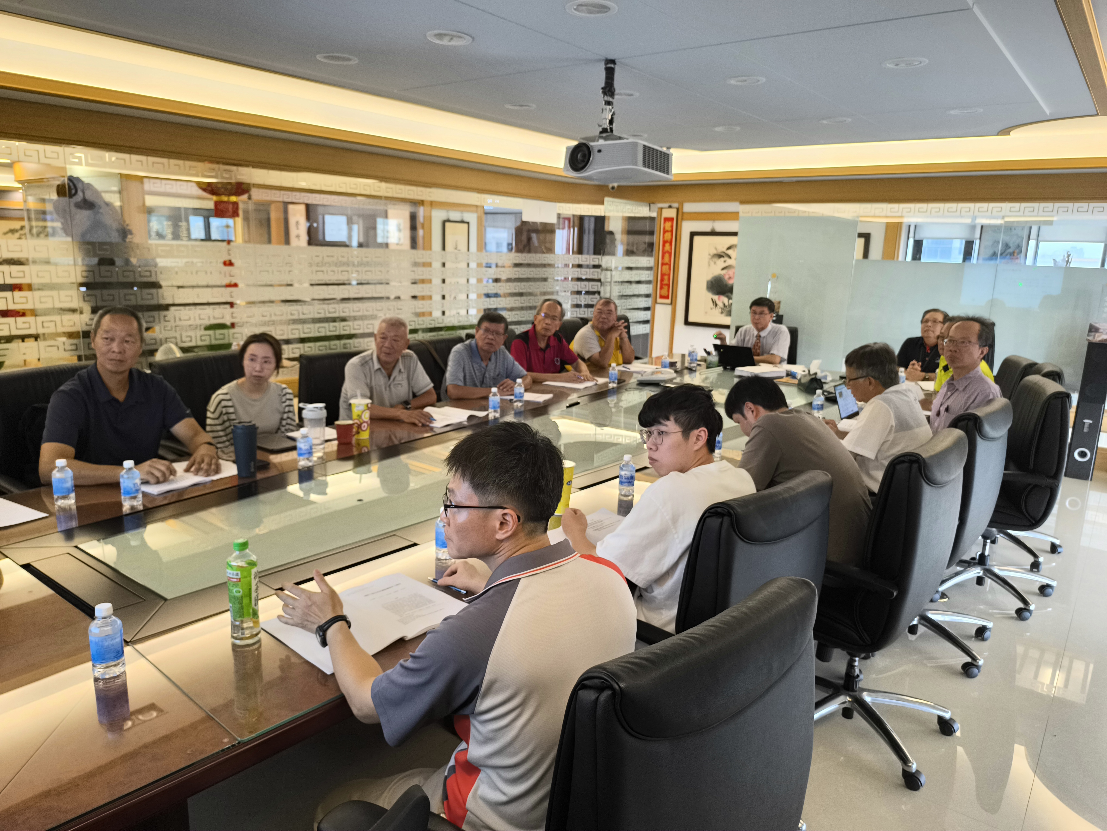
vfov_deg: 58.9
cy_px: 416
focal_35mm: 23
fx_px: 736
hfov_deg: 73.9
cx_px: 554
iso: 800
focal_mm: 6.14
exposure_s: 1/120
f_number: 1.65
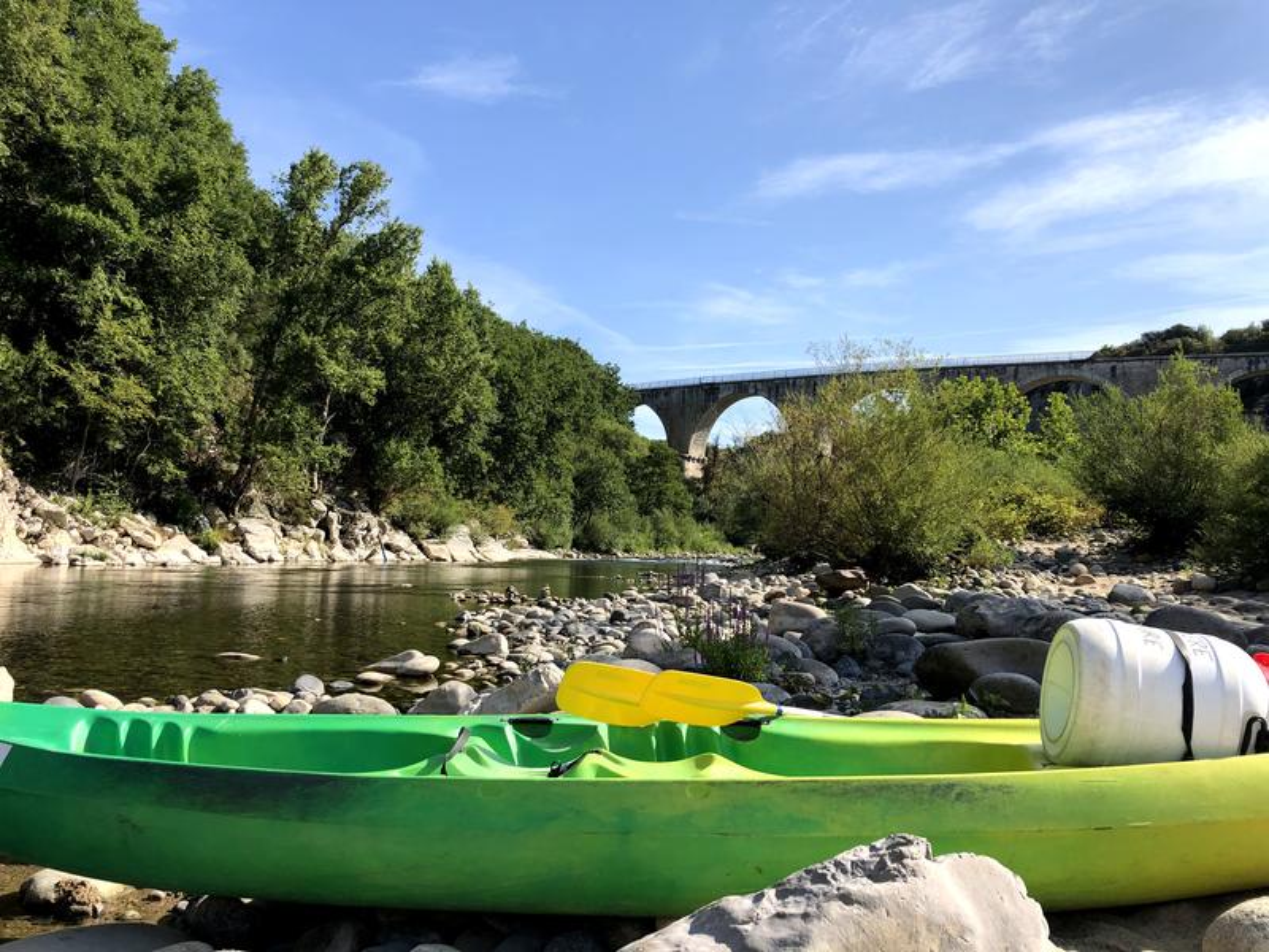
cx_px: 634
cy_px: 476
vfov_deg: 49.7
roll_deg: -2.5
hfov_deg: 63.4
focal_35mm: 28
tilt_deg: +4.8
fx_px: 1026
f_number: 1.8
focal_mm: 4
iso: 20
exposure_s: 1/1845
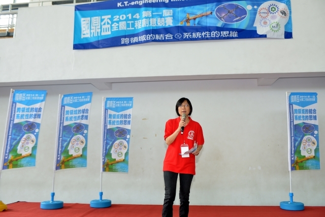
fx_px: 280
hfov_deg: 60.3
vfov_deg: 42.3
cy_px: 108
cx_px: 162
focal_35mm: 31
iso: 500
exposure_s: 1/60
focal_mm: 31
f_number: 4
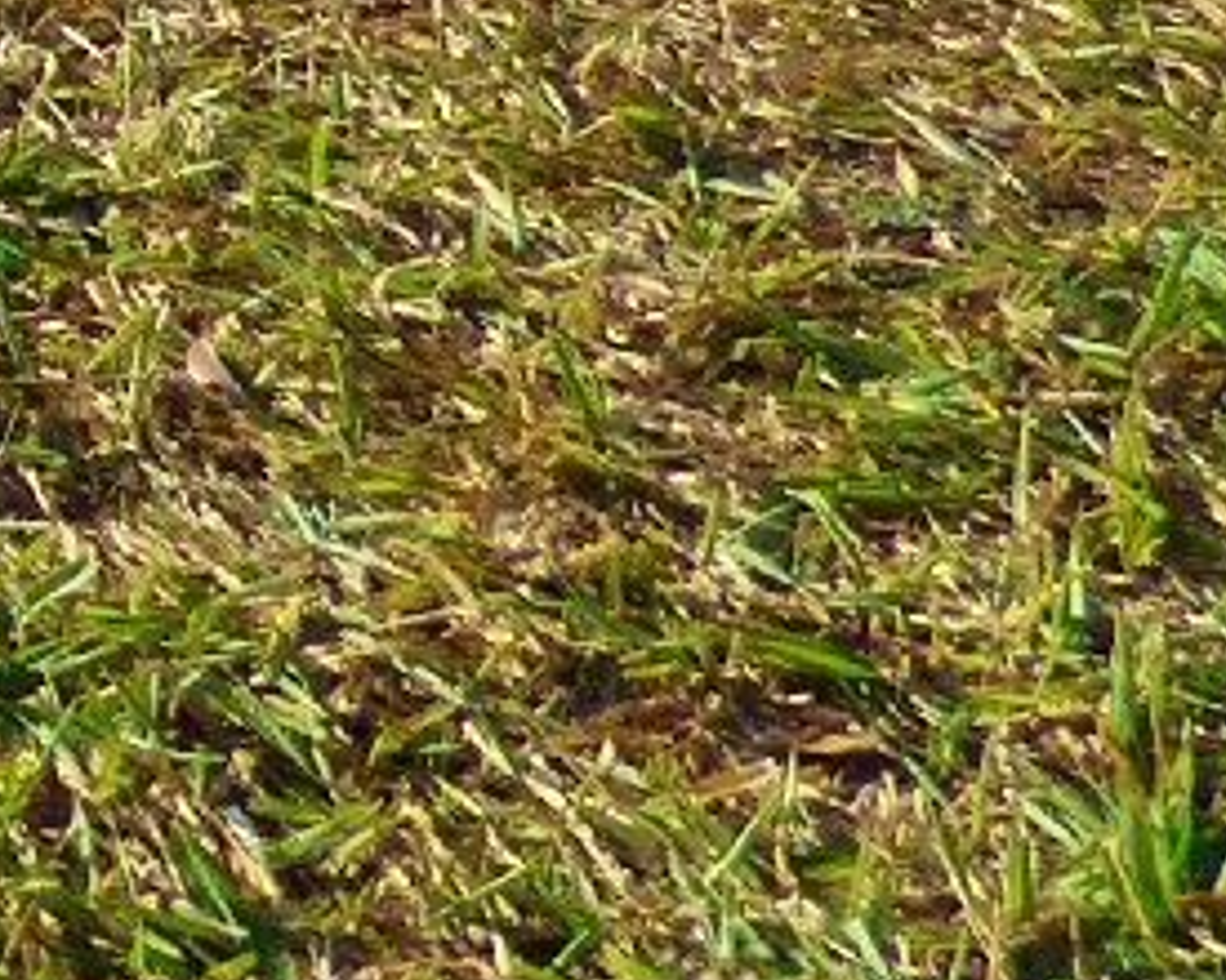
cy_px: -1586
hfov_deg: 11.3
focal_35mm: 128
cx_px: -2078
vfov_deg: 10.1
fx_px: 4644
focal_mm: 3.58
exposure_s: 1/1000
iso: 100
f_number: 2.8
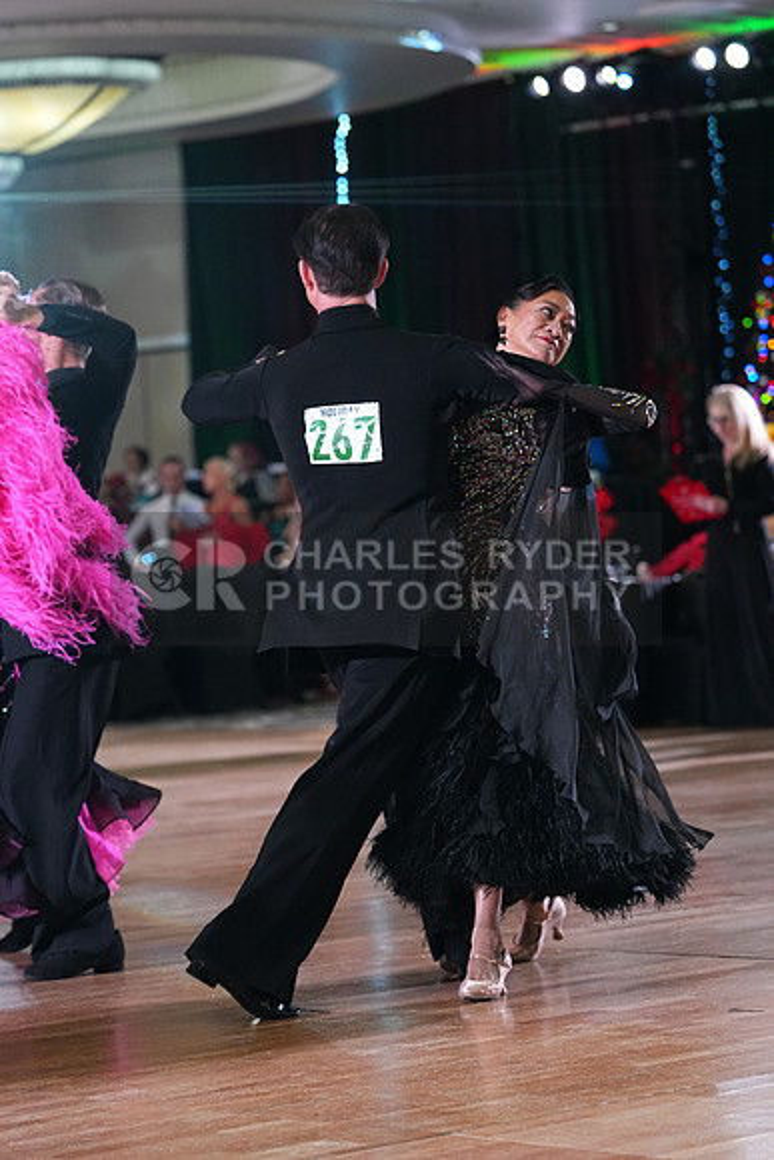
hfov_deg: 11.2
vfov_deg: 16.6
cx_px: 387
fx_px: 3964
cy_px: 580
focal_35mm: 123
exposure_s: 1/400
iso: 6400
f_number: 4
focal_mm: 123
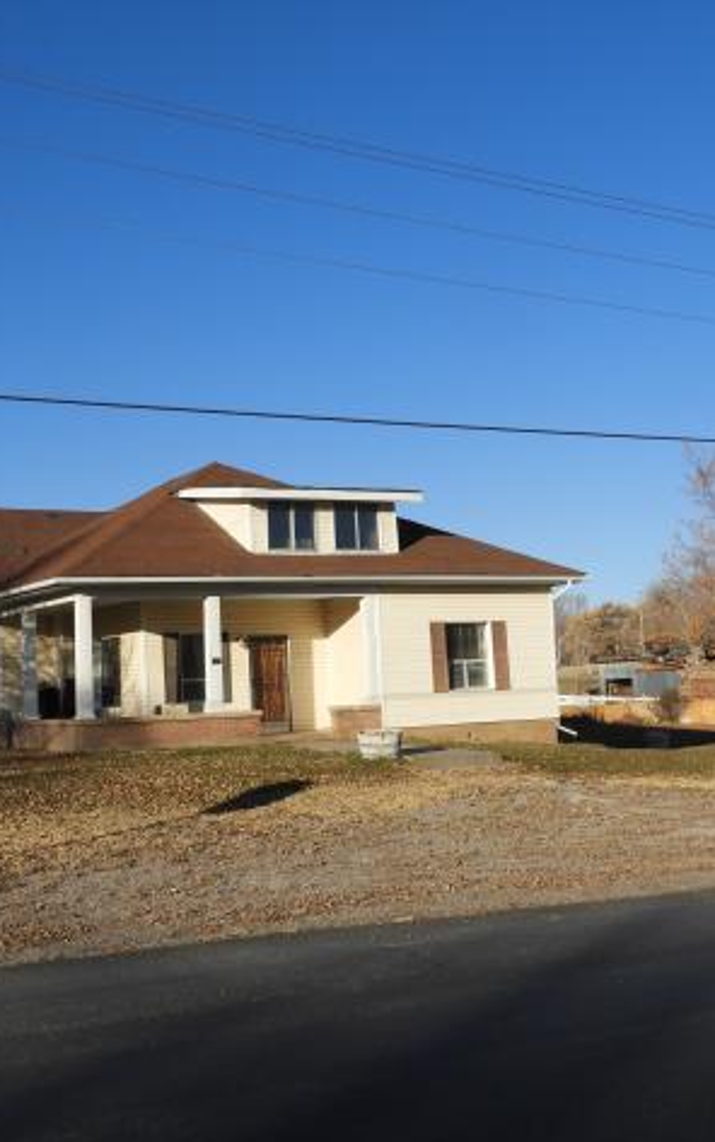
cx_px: 295
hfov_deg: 29.8
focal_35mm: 43
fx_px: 1339
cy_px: 577
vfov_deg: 46.2
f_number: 3.5
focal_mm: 5.4
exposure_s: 1/1250
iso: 100
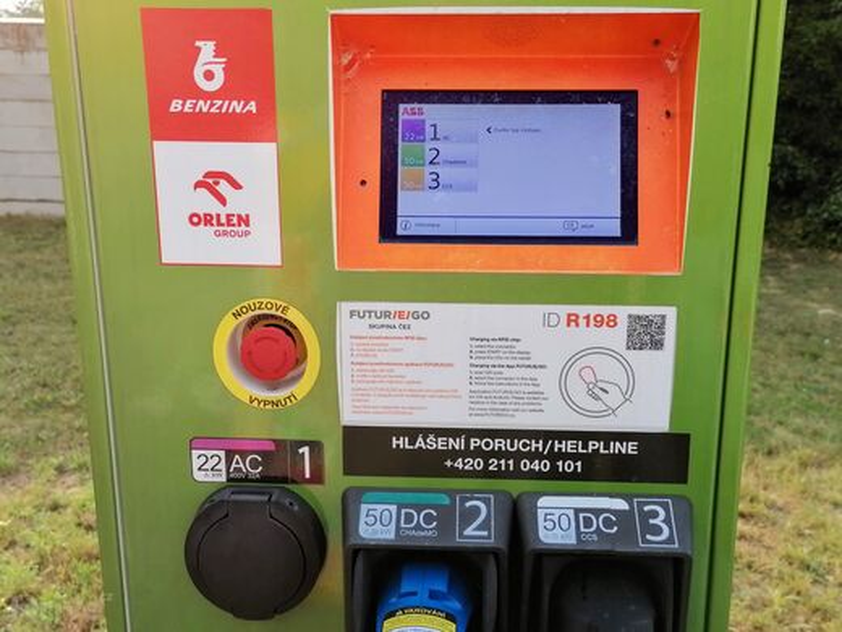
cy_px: 316
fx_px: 949
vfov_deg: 36.8
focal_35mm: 39
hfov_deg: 47.9
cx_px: 421
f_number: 1.8
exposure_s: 1/323
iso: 50
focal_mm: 5.3
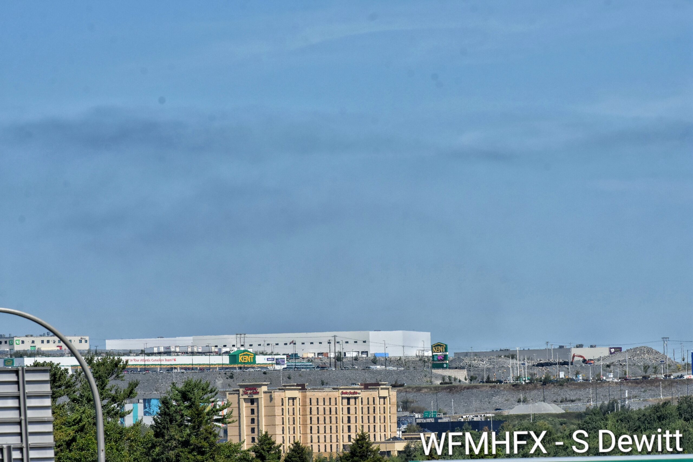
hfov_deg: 6.9
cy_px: 231
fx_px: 5775
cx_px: 346
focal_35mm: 300
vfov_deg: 4.6
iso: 500
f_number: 9
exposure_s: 1/1667
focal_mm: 200
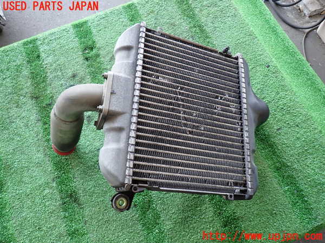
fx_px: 235
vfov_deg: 54.9
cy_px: 122
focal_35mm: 25
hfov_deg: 69.4
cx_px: 162
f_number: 2
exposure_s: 1/60
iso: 160
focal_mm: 4.5
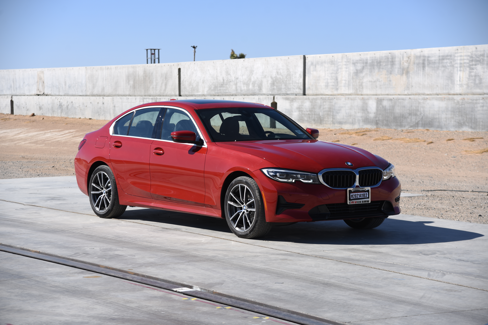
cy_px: 162
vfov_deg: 16.1
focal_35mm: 85
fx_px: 1153
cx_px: 244
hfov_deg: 23.9
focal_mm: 85
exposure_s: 1/400
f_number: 5
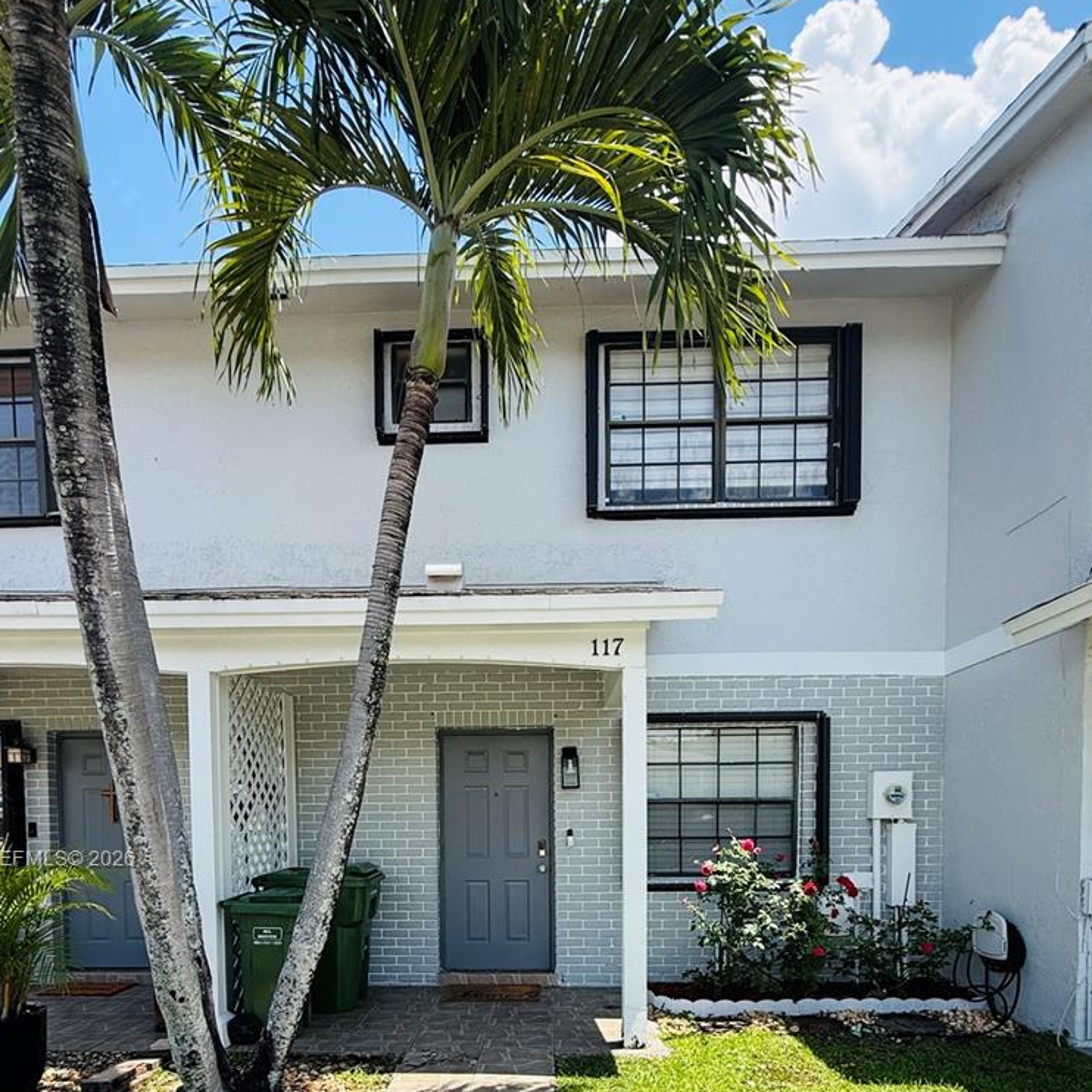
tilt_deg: -1.7
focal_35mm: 20
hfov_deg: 74.8
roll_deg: -0.1
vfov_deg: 68.3
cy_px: 861
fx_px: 714
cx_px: 525
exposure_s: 1/985
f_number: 2.2
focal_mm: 2.22
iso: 50
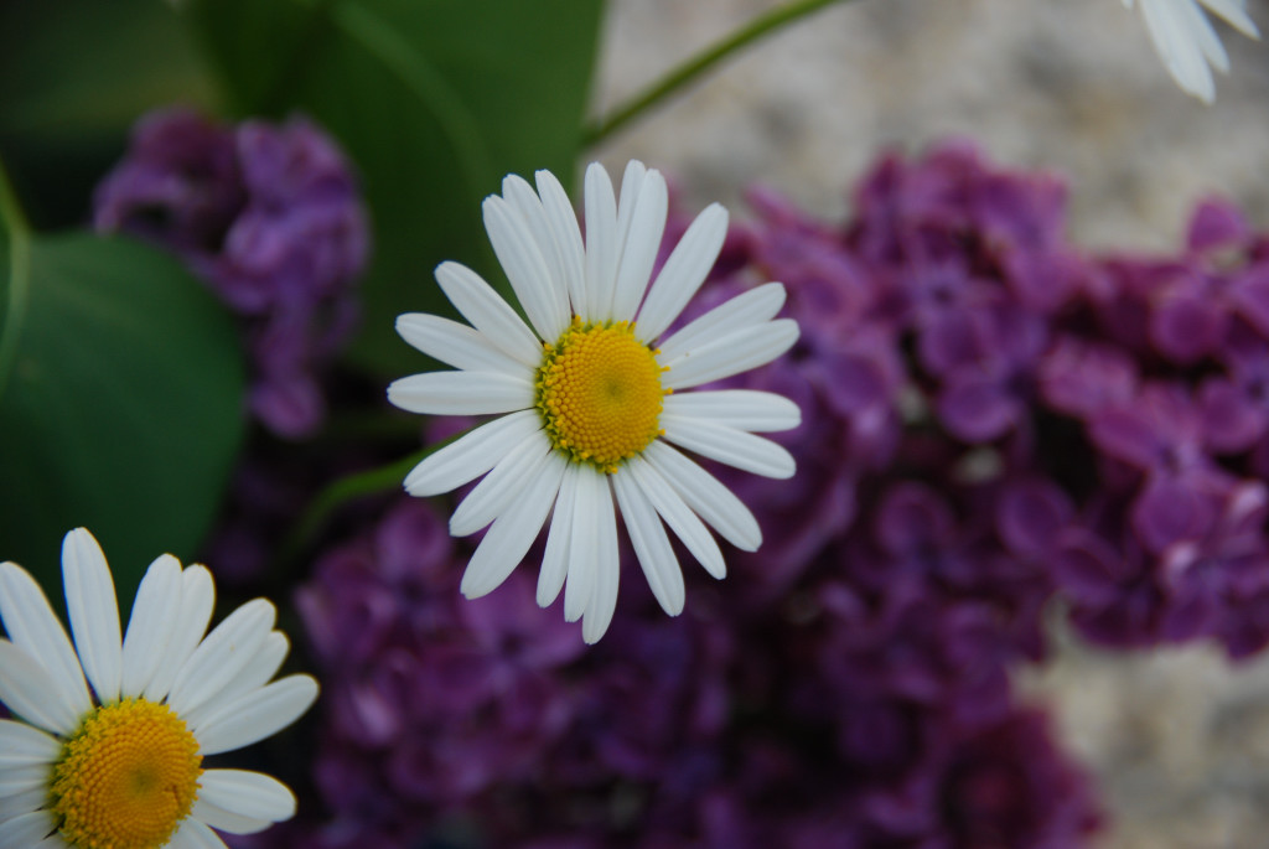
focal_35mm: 117
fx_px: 4128
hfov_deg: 17.5
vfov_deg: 11.7
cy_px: 424
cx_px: 634
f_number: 5.3
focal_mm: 78
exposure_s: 1/125
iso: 250
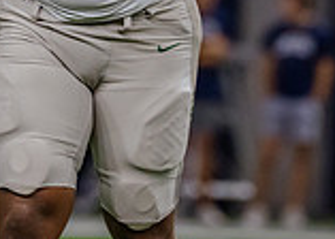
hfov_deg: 2.2
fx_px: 8749
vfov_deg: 1.6
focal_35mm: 920
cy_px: -178
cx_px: 194
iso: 3200
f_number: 2.8
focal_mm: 200
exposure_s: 1/1250
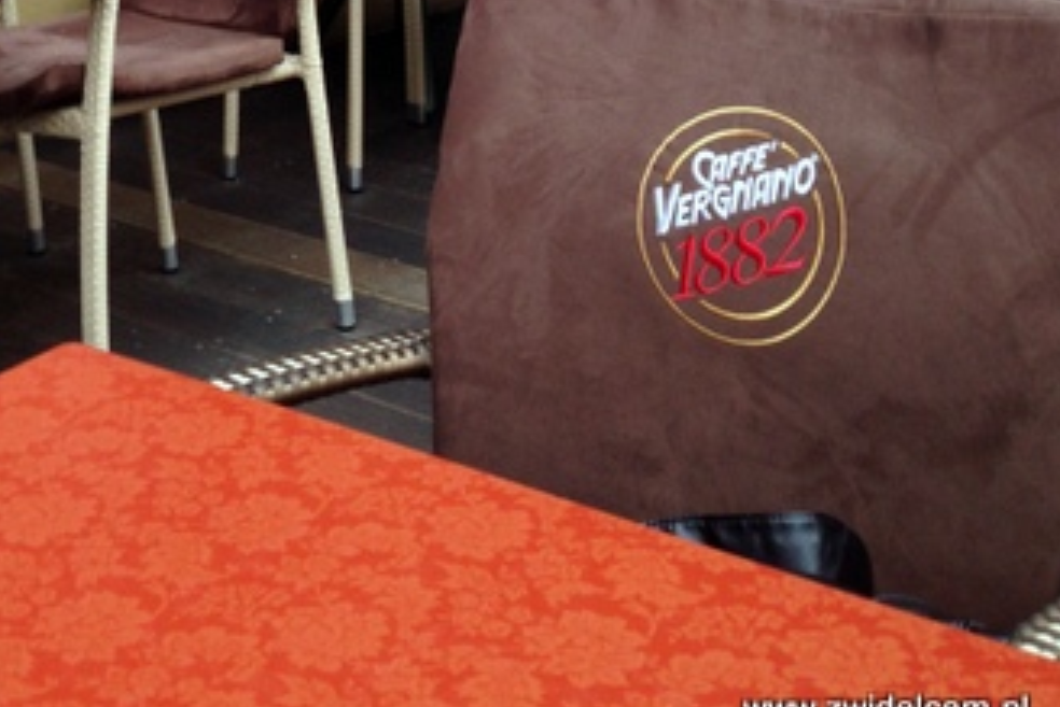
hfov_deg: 29.7
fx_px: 1974
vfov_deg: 18.6
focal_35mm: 67
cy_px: -261
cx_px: 307
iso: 50
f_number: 2.4
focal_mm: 4.12
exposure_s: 1/60
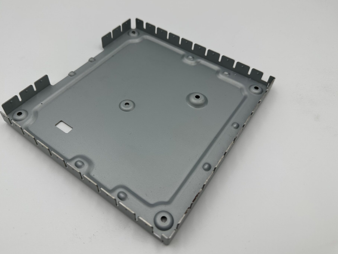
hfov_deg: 65.2
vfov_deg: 51.3
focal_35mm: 27
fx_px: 264
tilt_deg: -49.6
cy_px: 114
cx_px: 152
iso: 80
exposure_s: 1/368
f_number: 1.78
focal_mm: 6.86
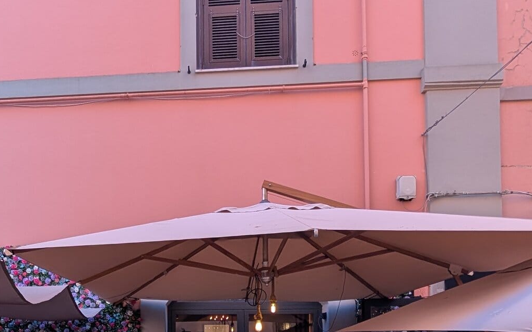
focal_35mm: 32
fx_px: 464
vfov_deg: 35.6
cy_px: 334
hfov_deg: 57.2
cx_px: 145
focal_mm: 2.02
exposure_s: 1/280
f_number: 1.7
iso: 48
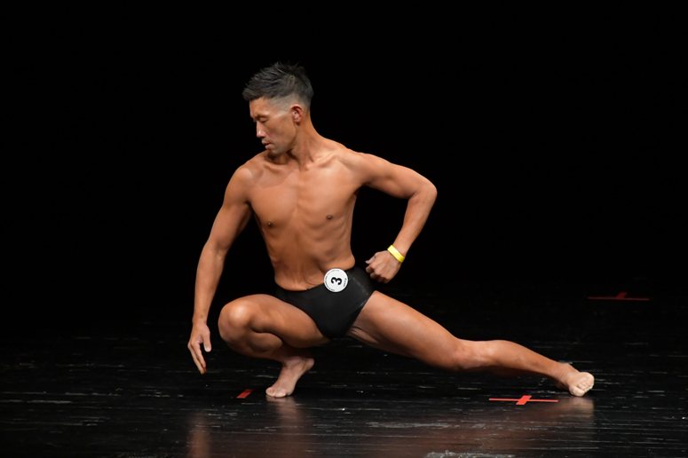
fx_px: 8596
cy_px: 229
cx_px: 344
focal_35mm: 450
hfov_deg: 4.6
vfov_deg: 3.1
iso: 3200
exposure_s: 1/400
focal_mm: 300
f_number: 5.6
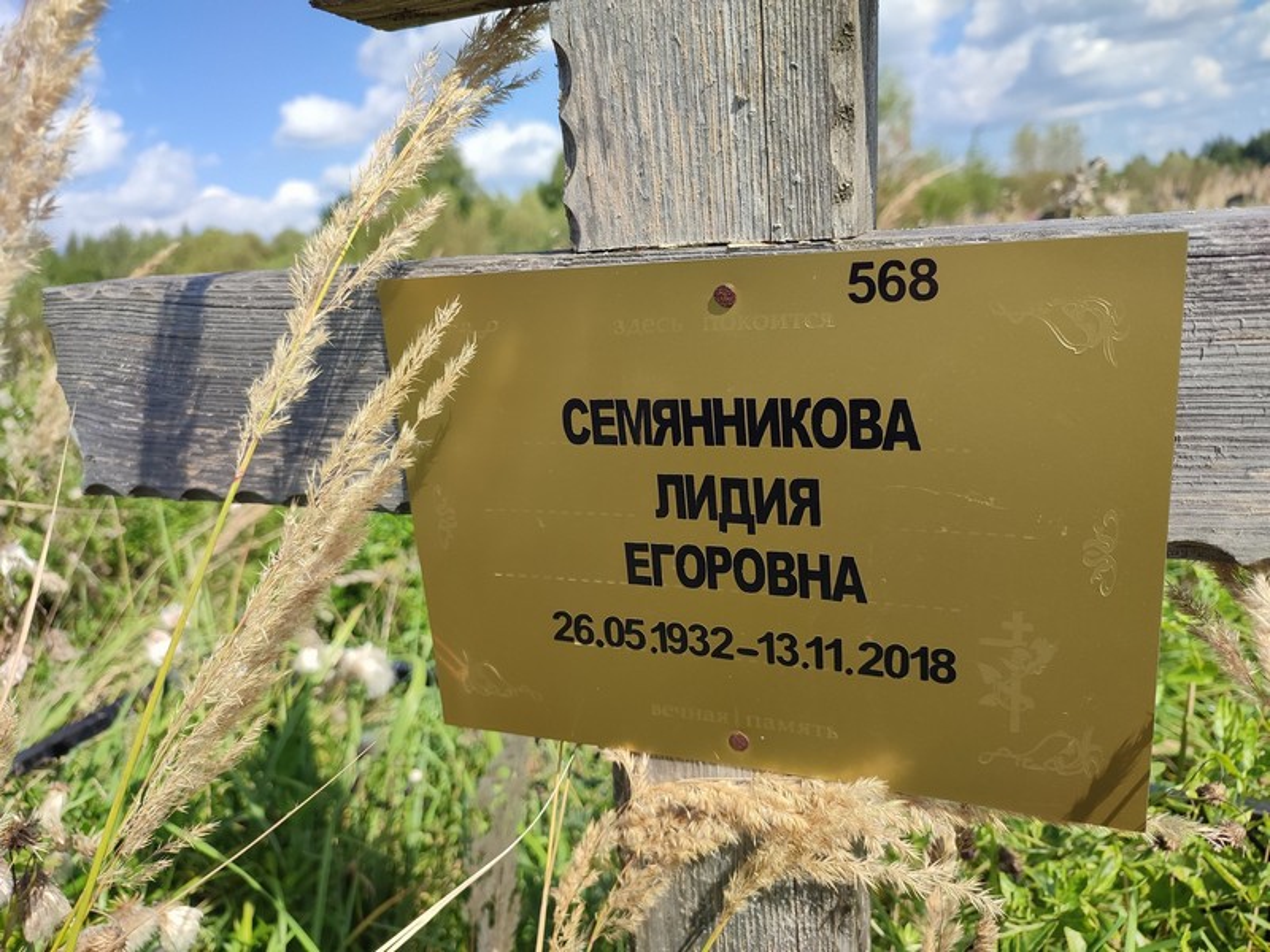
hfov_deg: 69.4
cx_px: 635
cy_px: 476
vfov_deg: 54.9
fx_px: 917
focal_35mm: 25
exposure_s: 1/529
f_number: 1.9
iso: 50
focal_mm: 6.04
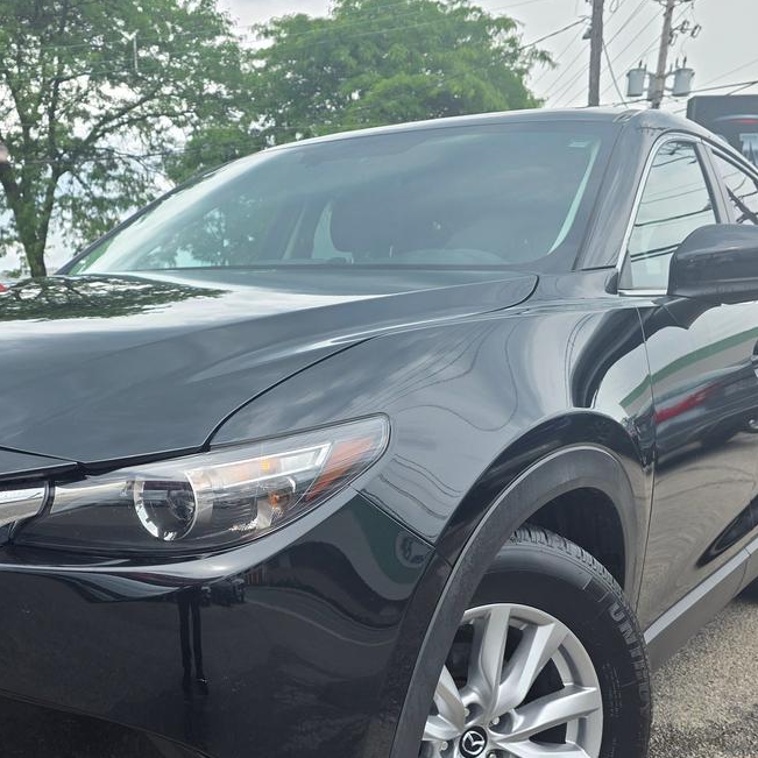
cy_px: 555
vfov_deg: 40.8
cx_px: 203
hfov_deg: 40.8
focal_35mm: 40
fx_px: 991
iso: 80
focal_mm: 6.3
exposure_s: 1/2359
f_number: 1.7
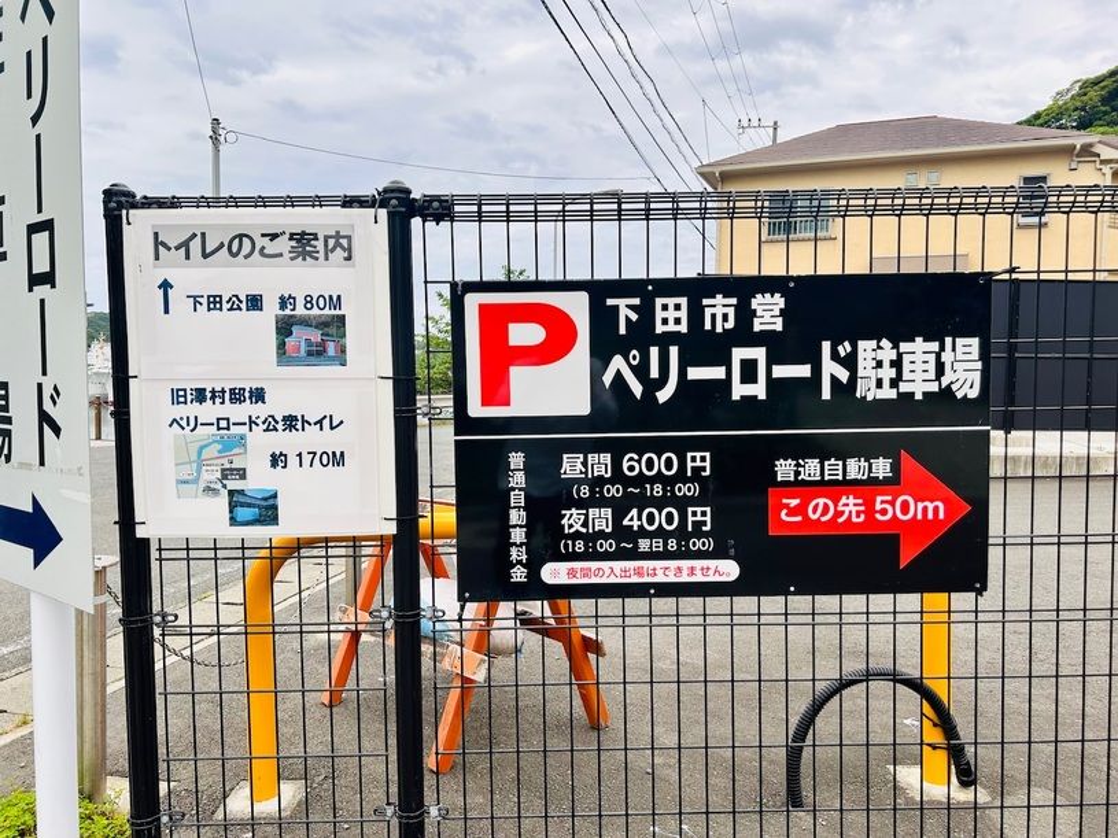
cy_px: 419
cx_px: 559
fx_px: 840
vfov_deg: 53.1
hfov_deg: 67.3
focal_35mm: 26
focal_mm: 5.7
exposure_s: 1/205
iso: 40
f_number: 1.5
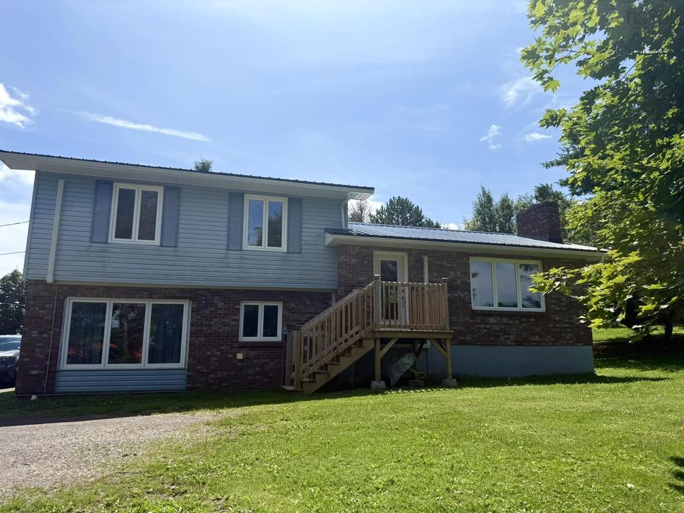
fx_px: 474
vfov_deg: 56.8
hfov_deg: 71.6
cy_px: 256
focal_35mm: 24
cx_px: 342
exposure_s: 1/6173
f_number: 1.78
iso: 80
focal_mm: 6.76
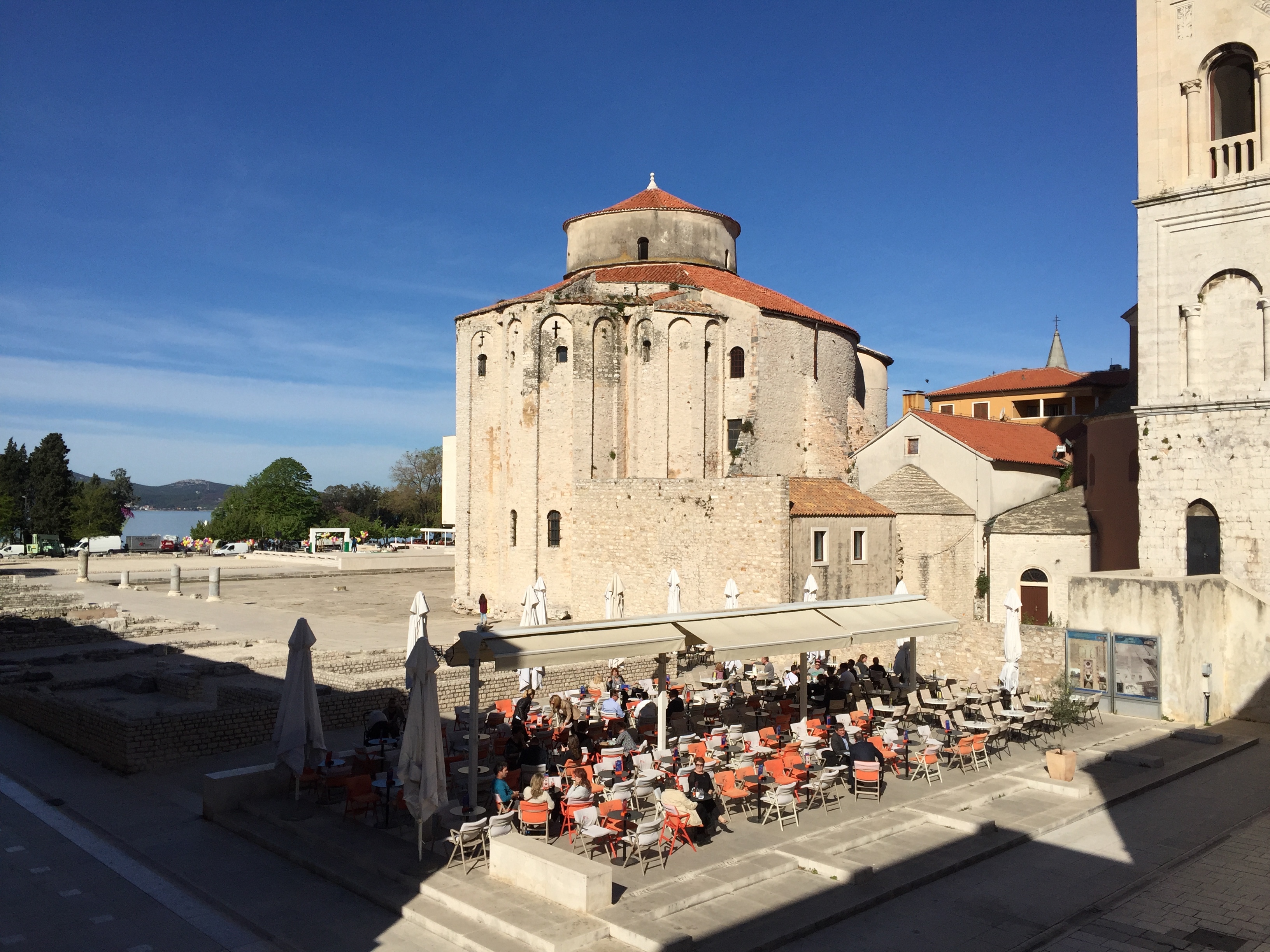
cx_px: 635
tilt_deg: +2.1
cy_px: 476
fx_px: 1064
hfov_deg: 61.7
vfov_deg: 48.2
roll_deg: -0.1
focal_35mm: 29
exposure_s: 1/4405
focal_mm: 4.15
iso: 32
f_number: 2.2
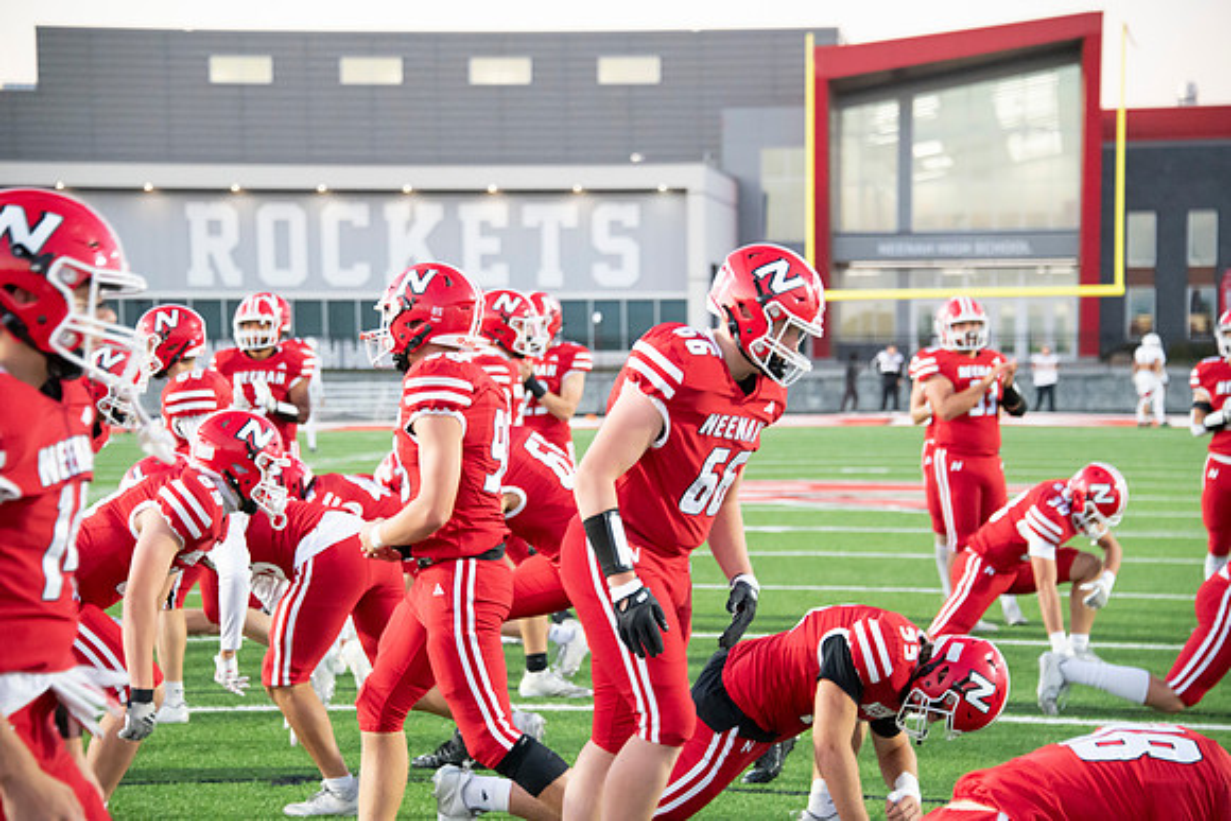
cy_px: 410
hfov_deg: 16.4
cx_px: 616
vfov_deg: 11.0
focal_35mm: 125
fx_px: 4275
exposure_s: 1/400
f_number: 5.6
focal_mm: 125
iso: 8000
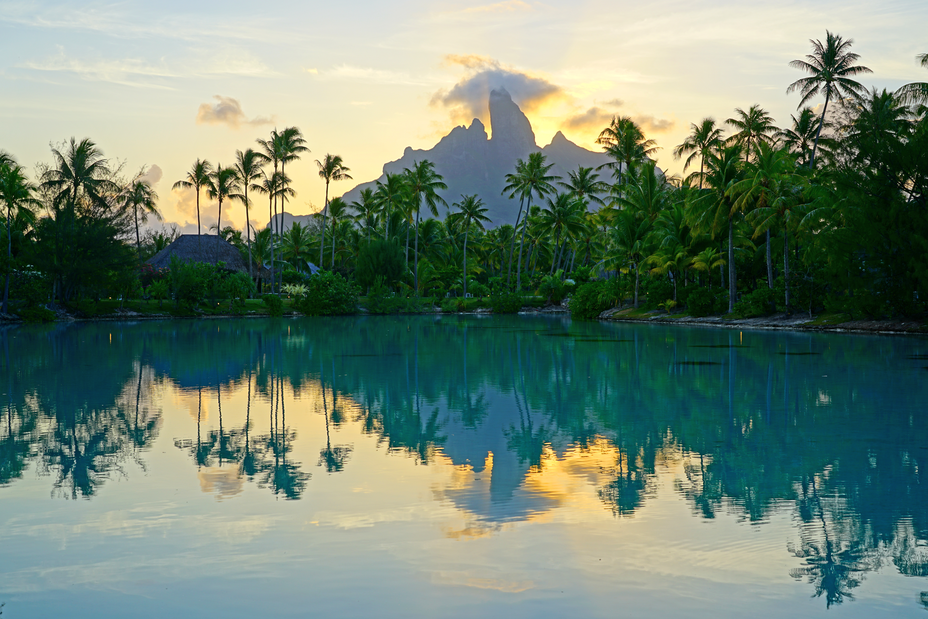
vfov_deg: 29.3
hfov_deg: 42.7
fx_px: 1186
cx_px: 464
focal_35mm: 46
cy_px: 310
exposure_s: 1/125
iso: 100
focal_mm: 46
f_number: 8
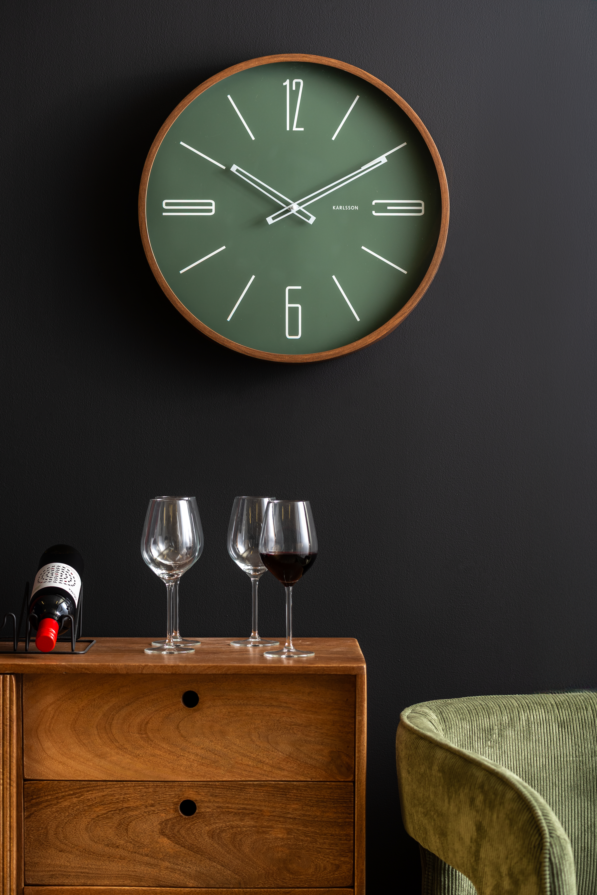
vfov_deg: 22.1
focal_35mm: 92
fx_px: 2286
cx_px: 298
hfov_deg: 14.9
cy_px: 448
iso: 160
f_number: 4.5
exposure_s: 1/125
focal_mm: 92
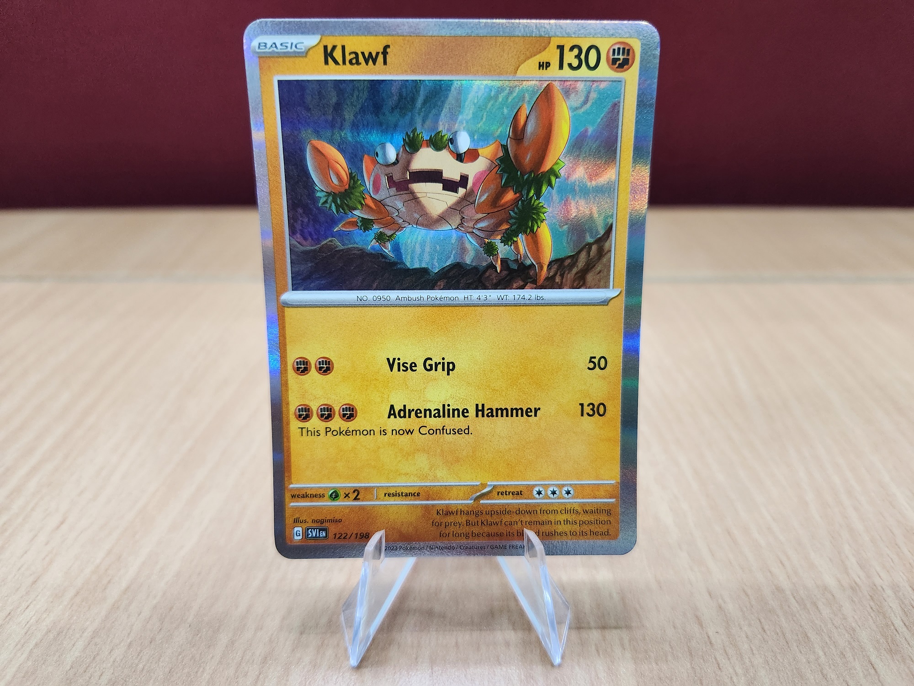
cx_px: 457
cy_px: 343
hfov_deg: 73.9
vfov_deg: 58.9
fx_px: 607
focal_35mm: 23
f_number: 1.8
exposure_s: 1/120
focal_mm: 5.4
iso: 640
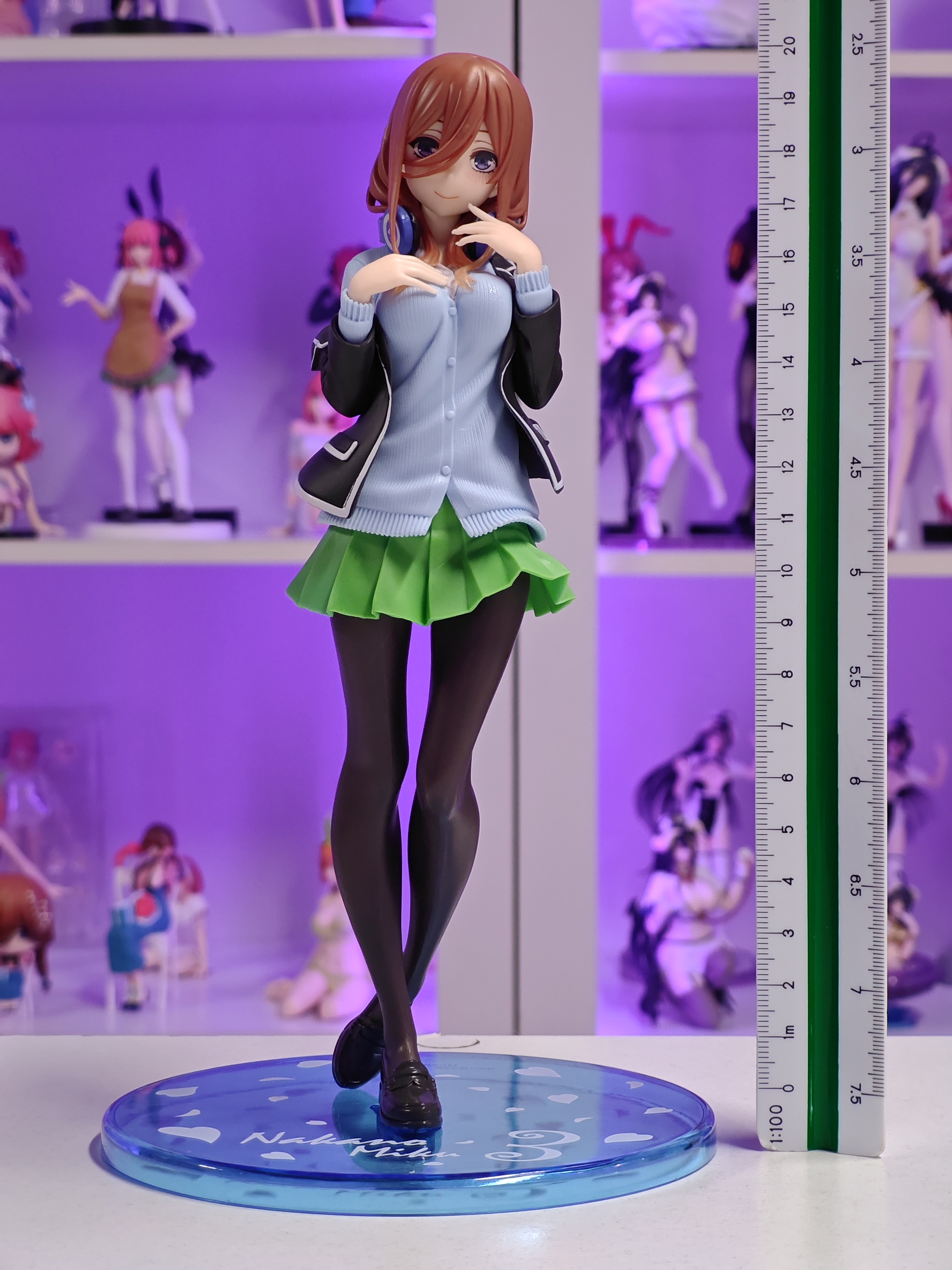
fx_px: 2934
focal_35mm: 80
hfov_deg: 18.4
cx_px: 476
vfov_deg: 24.4
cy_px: 635
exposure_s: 1/33.3
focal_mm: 7.48
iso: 800
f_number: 2.4
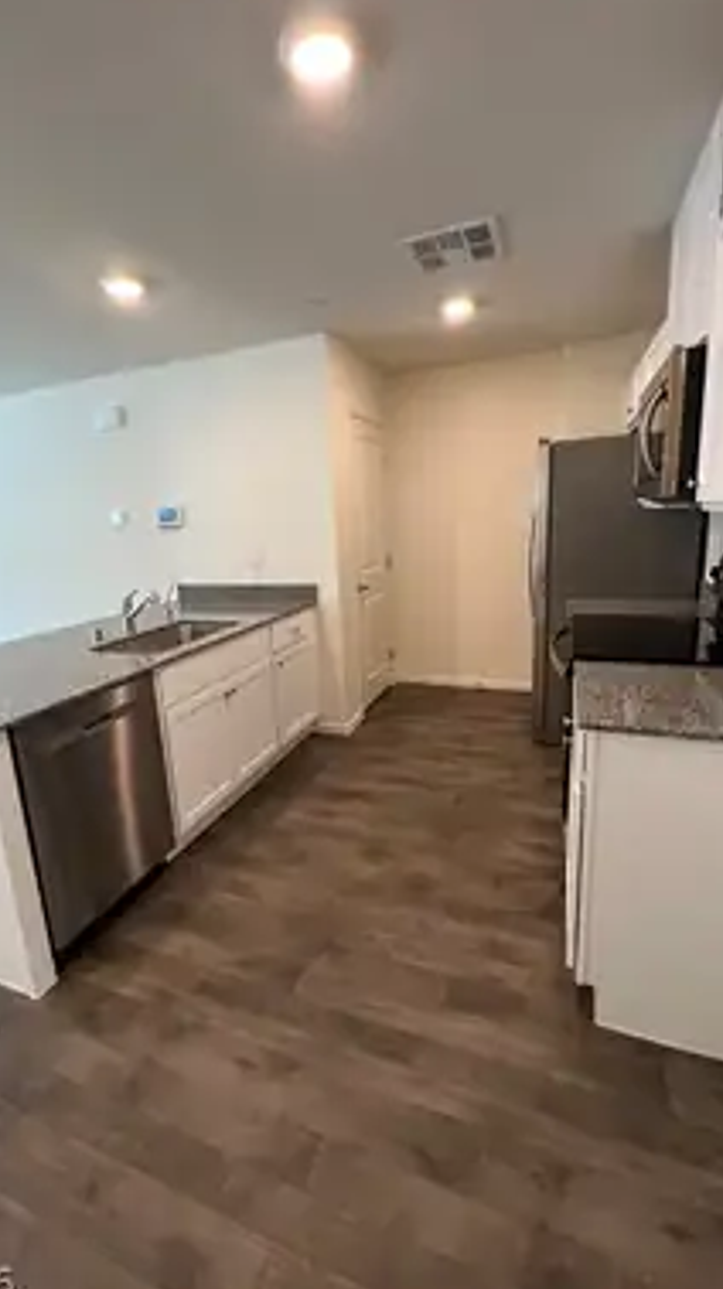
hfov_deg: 70.3
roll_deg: +4.0
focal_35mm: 15
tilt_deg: -9.9
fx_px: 512
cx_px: 334
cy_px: 631
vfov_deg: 103.0
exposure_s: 1/60
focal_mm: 1.57
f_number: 1.8
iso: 125
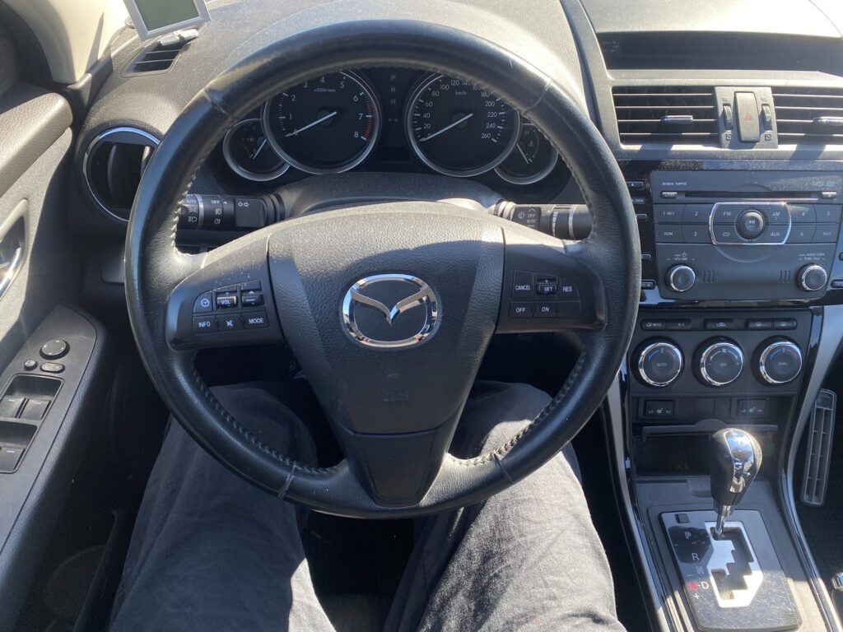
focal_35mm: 26
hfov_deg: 67.3
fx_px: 633
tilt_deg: -40.9
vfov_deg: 53.1
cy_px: 316
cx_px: 422
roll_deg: -1.9
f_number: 1.8
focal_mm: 4.25
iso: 32
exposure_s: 1/187
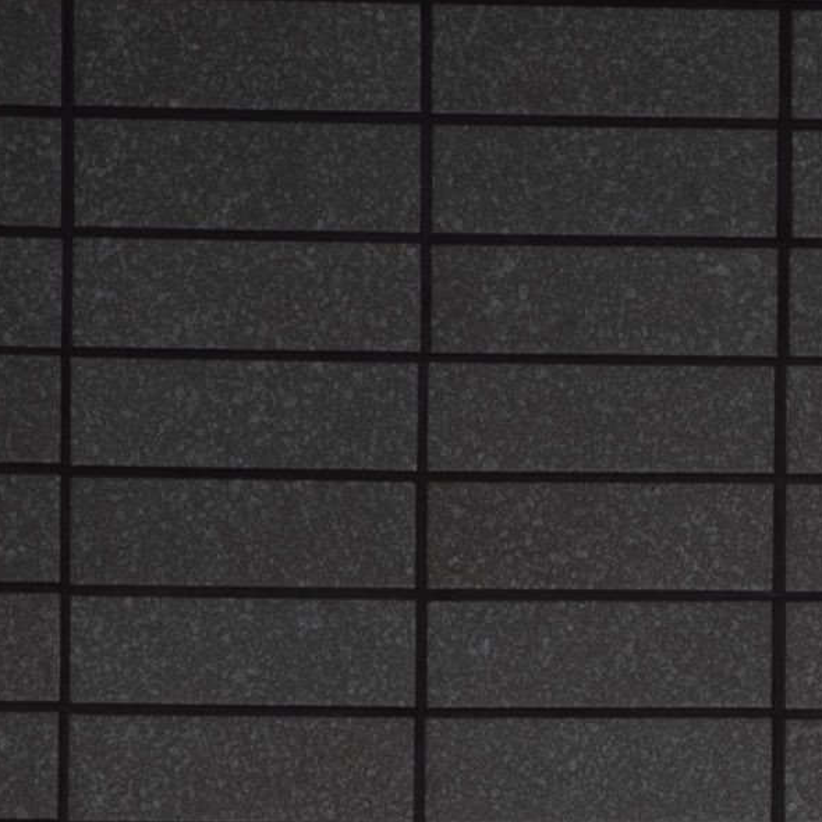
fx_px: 7270
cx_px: 1900
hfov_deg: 6.2
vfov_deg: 5.2
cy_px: 4011
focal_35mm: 271
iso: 160
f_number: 8
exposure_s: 1/125
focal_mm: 31.3
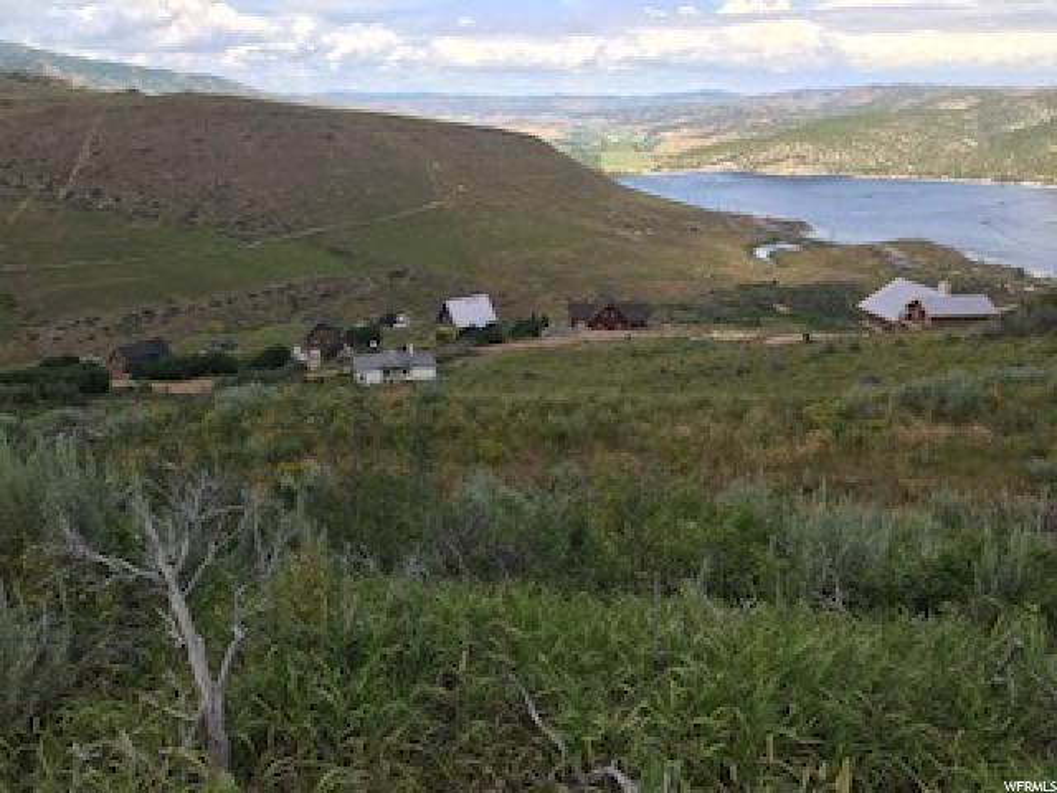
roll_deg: -0.6
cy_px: 396
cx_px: 528
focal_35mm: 28
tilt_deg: -19.6
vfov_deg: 49.7
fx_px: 855
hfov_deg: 63.4
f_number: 1.8
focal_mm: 3.99
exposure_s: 1/958
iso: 20
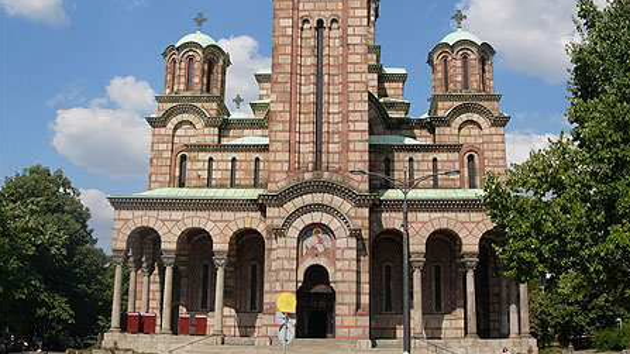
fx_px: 751
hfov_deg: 45.5
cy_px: 121
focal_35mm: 45
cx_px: 314
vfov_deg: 26.4
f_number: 4.9
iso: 79
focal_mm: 8.5
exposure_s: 1/939
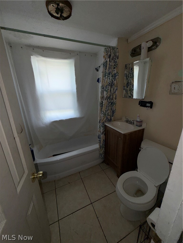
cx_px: 92
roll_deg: +1.7
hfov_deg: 85.7
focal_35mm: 14
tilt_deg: -19.4
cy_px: 122
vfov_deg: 102.1
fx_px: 99
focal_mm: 2.22
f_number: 2.2
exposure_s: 1/121
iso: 20
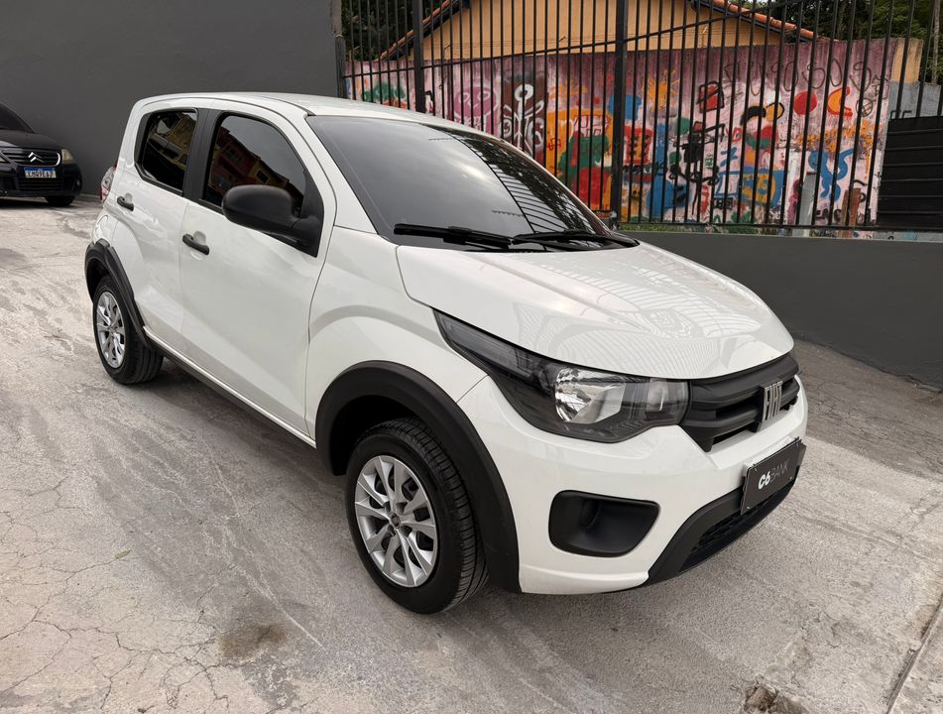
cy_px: 357
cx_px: 472
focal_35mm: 24
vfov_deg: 57.1
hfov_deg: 71.4
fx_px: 656
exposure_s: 1/2703
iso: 80
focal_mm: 6.76
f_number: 1.78
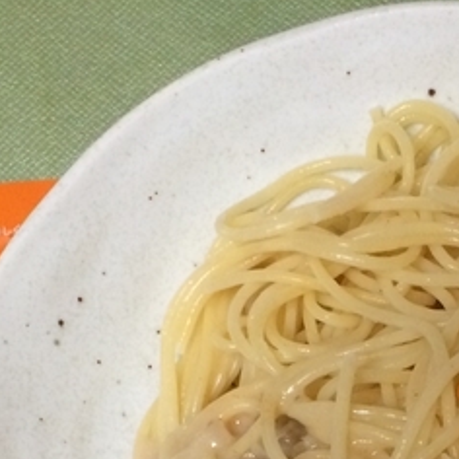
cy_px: 547
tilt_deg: -79.6
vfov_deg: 18.9
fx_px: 1305
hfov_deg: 19.5
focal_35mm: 87
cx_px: 426
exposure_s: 1/30
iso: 250
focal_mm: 4.15
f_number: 2.2
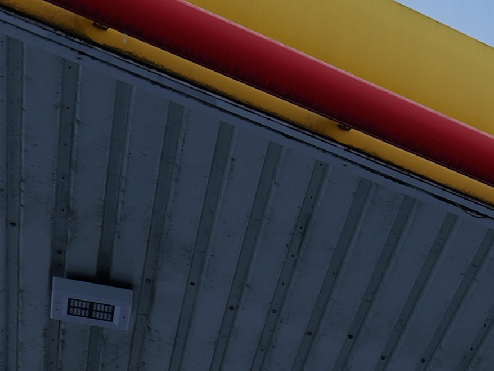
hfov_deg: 12.6
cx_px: 969
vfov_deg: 9.6
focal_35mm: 138
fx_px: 1969
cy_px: 865
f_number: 5.6
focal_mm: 21
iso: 100
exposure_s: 1/250
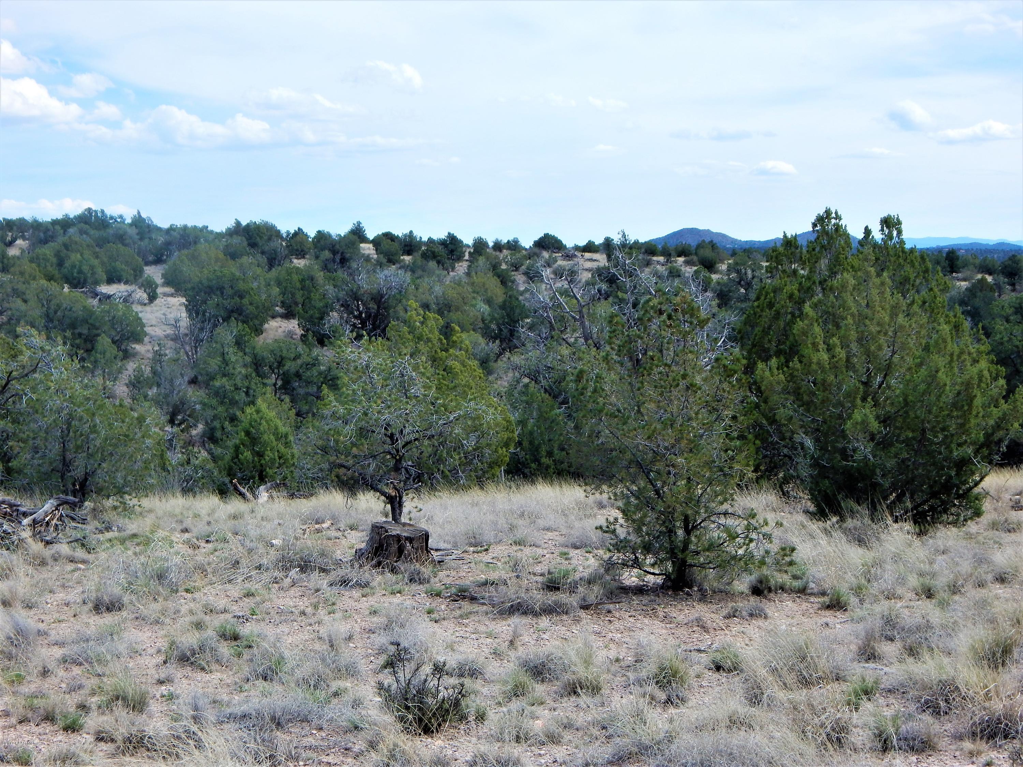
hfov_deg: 35.5
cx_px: 512
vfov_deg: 27.0
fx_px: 1596
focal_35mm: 54
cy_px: 384
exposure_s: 1/1000
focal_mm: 9.7
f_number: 3.8
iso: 125
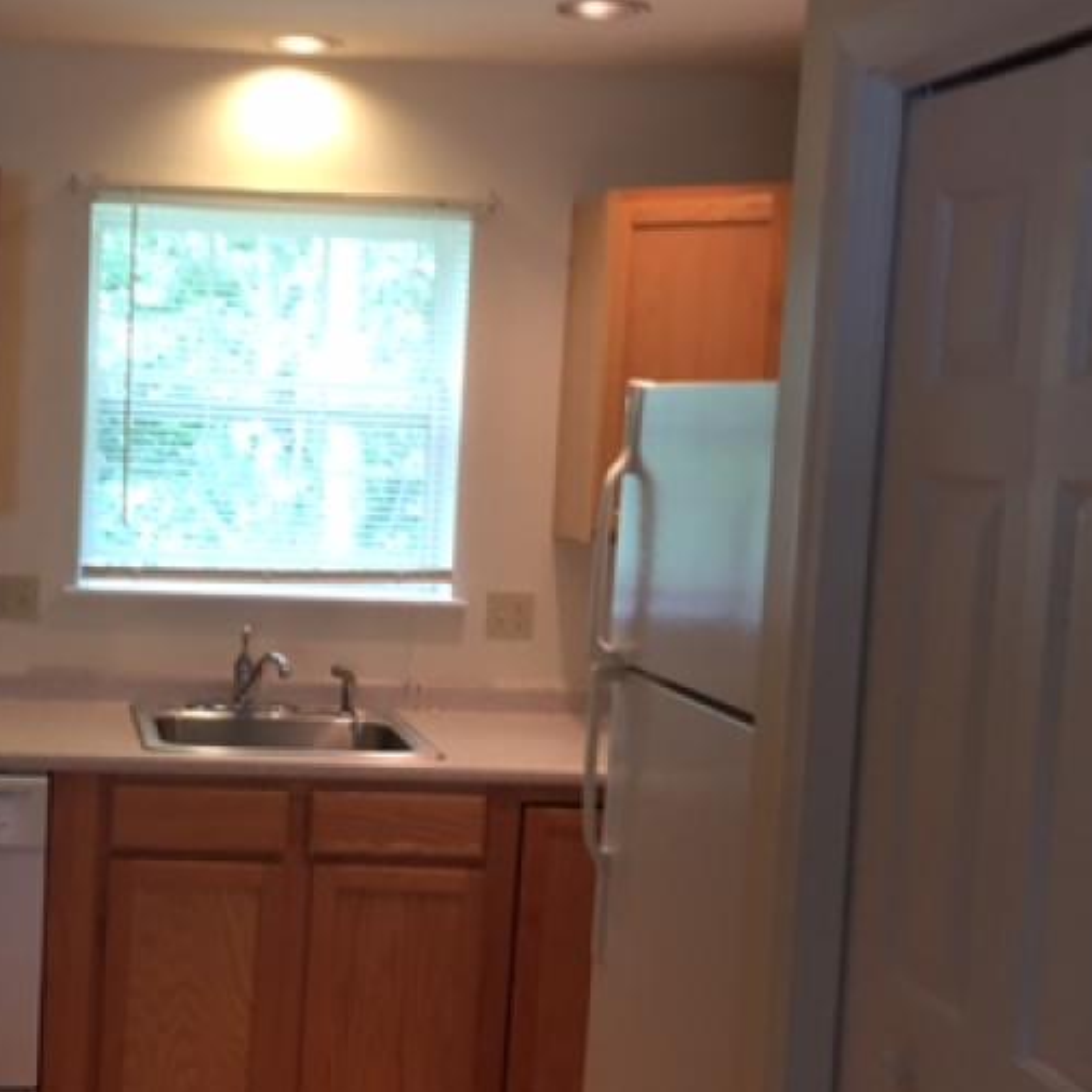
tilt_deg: -8.0
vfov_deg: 32.8
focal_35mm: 52
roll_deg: -4.0
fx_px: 1856
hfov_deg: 31.4
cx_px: 123
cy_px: 584
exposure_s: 1/30
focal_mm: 4.15
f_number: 2.2
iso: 64
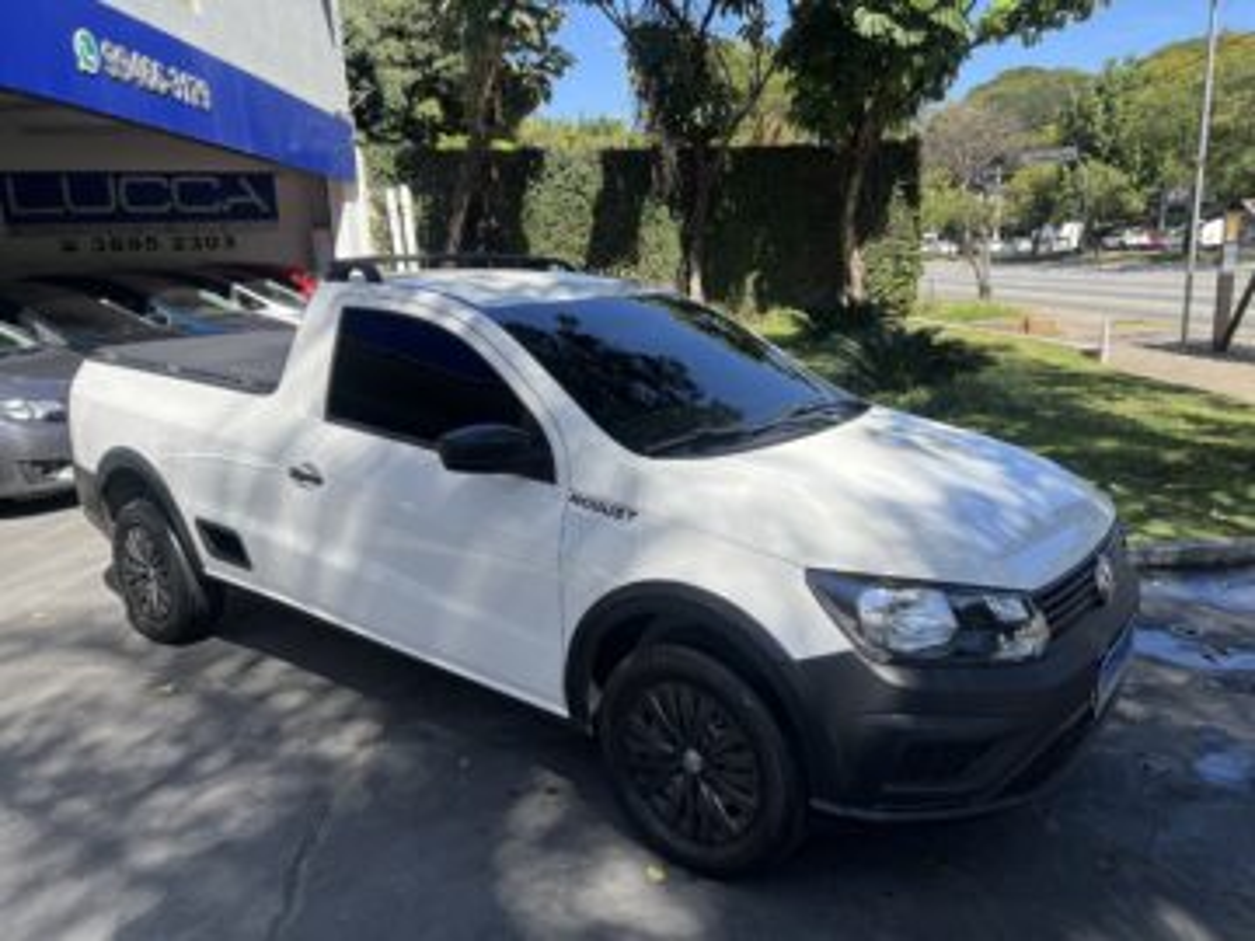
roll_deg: +3.3
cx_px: 628
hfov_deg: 67.3
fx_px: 943
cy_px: 470
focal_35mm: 26
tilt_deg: -13.6
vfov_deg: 53.1
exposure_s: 1/1901
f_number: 1.5
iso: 50
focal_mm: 5.7
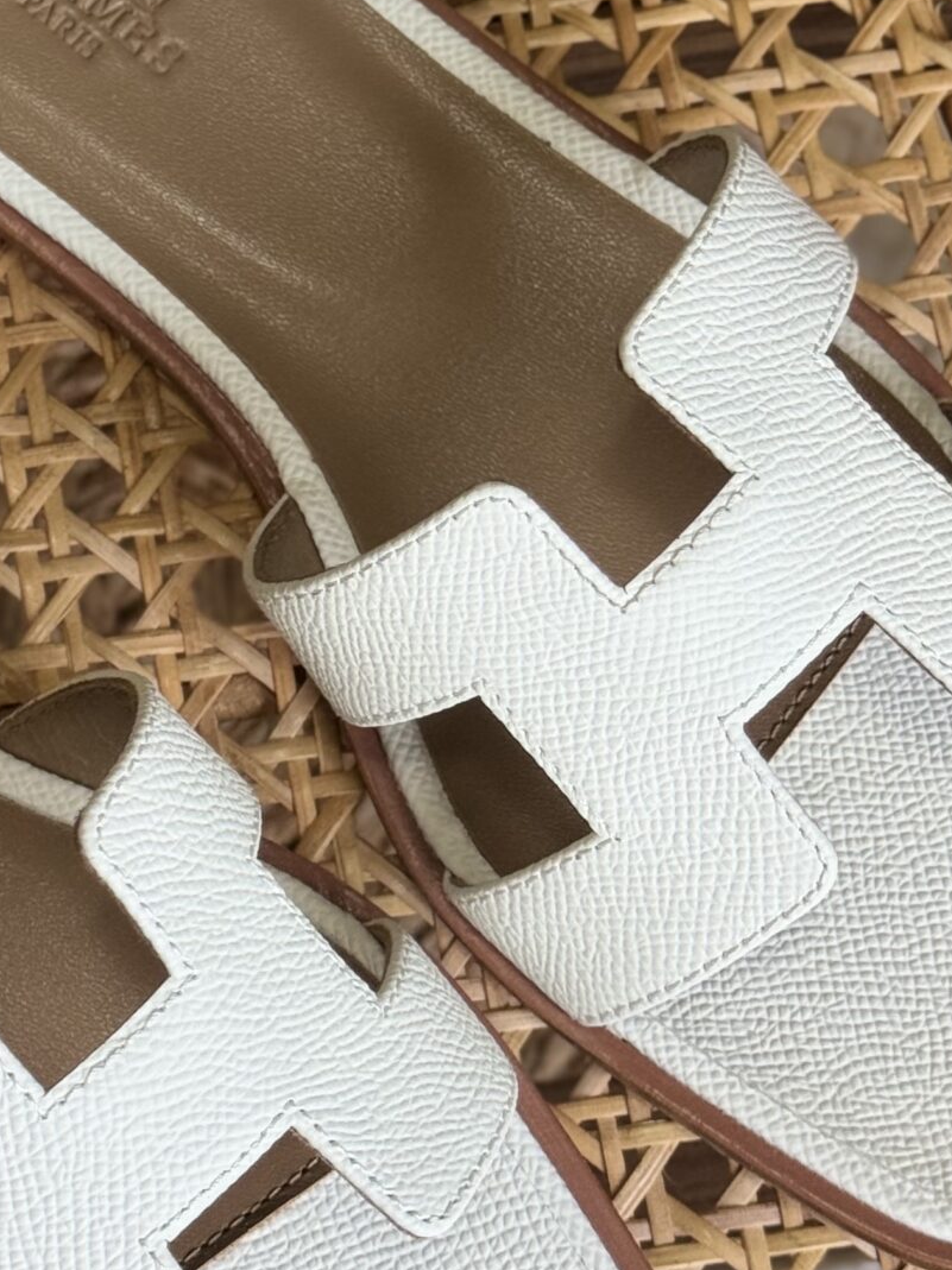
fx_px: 4219
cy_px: 305
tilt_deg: -74.4
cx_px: 143
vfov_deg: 17.0
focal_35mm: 115
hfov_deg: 12.8
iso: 64
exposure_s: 1/352
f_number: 1.78
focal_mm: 6.76
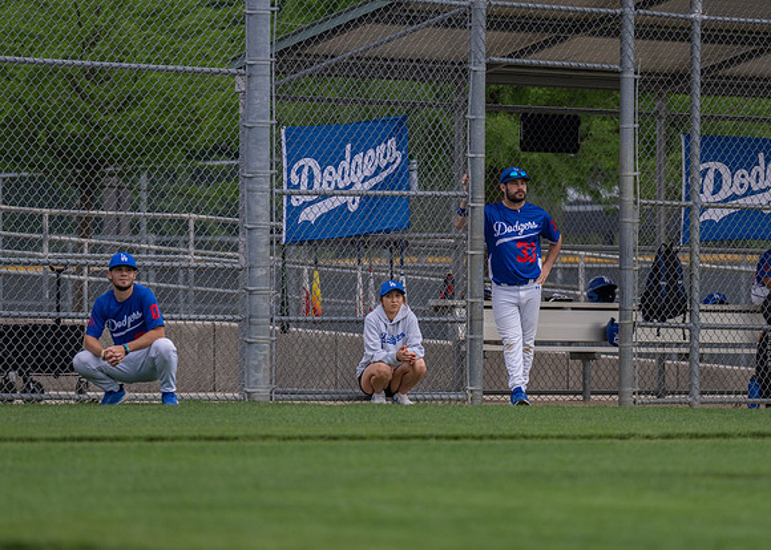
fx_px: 5718
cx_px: 486
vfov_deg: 5.5
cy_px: 282
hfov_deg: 7.7
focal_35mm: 261
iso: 320
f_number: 2.8
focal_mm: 200
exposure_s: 1/2500
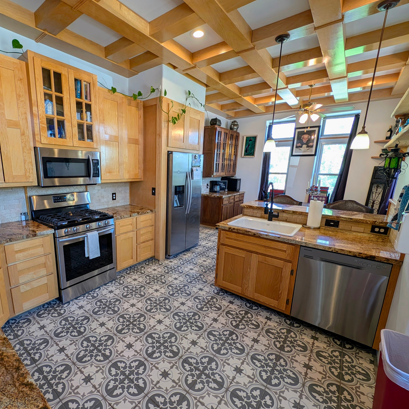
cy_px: 214
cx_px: 160
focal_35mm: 15
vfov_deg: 91.1
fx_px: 201
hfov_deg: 89.7
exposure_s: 1/40
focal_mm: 2.23
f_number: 1.95
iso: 44
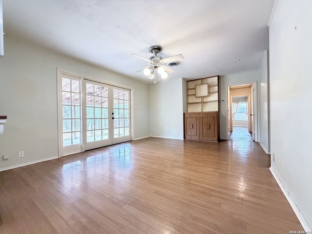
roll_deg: +0.2
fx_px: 126
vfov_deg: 85.7
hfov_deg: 102.1
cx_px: 156
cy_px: 117
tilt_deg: -0.1
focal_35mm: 14
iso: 640
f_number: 2.2
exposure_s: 1/60
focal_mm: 2.22
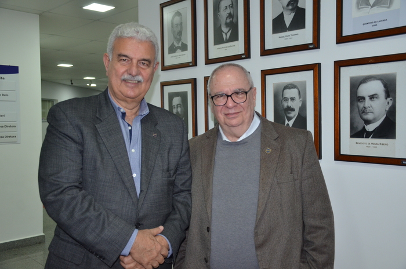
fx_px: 405
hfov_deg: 53.2
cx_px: 203
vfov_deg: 36.7
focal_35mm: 36
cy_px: 134
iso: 800
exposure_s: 1/60
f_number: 3.8
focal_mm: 24
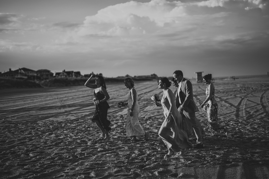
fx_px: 386
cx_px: 134
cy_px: 90
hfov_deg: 38.4
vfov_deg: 26.2
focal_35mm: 52
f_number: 1.2
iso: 100
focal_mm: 50
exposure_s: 1/10000
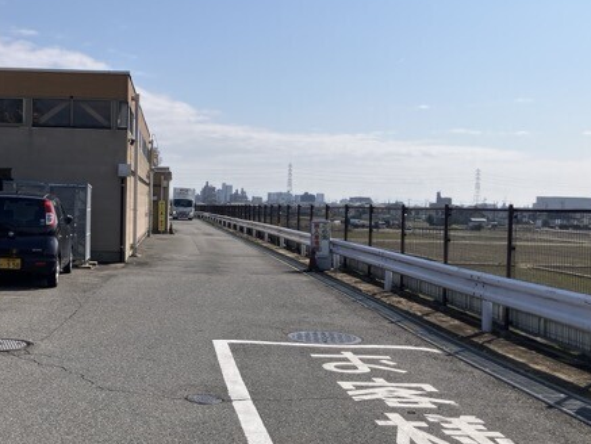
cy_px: 231
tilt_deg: -0.8
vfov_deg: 35.1
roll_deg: -1.6
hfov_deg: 45.3
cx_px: 211
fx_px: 700
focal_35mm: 41
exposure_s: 1/3745
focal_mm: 3.99
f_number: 1.8
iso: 32
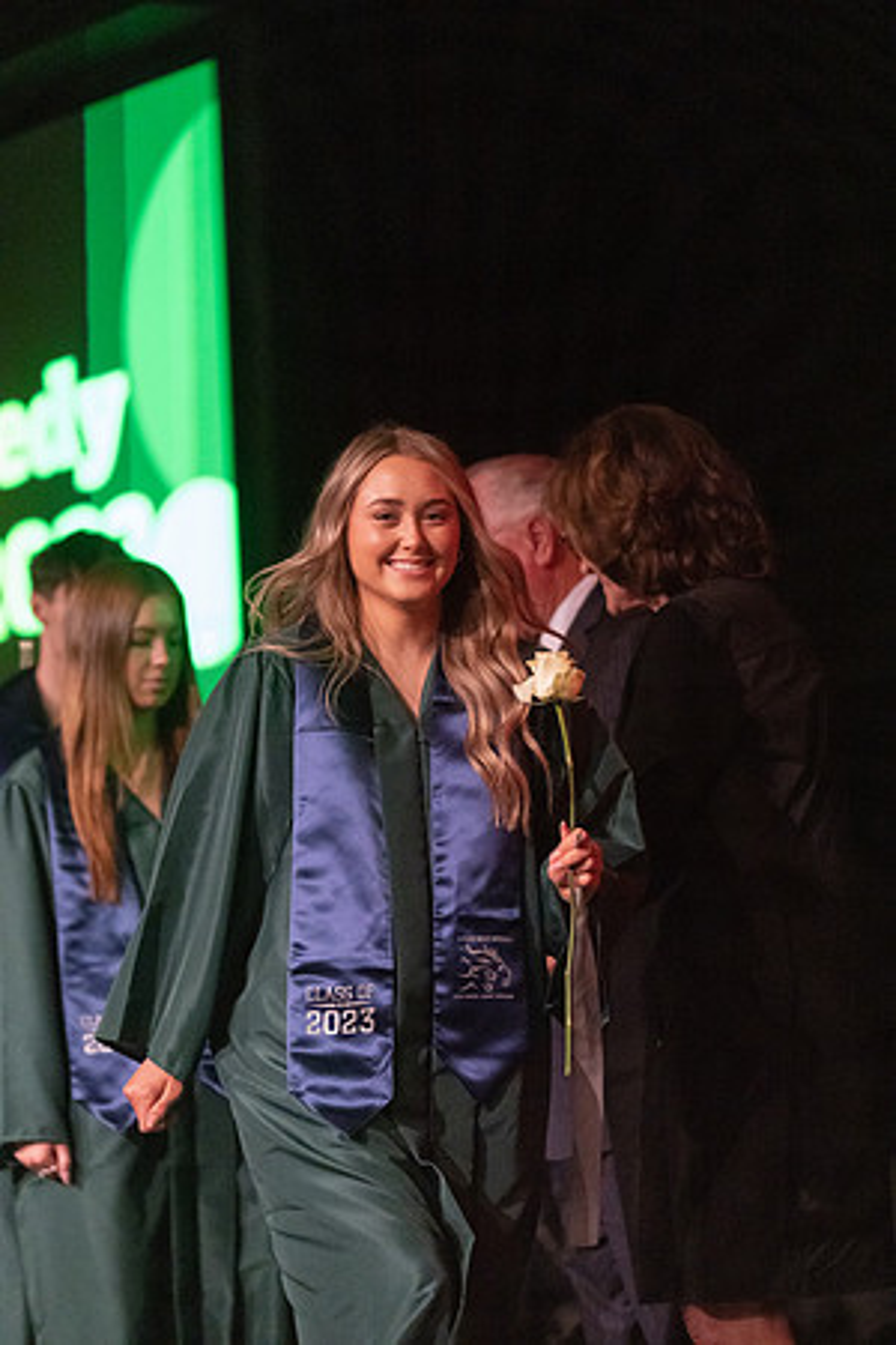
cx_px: 448
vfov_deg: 17.8
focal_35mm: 115
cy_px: 672
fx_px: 4293
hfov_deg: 11.9
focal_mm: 115
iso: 16000
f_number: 2.8
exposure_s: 1/1000
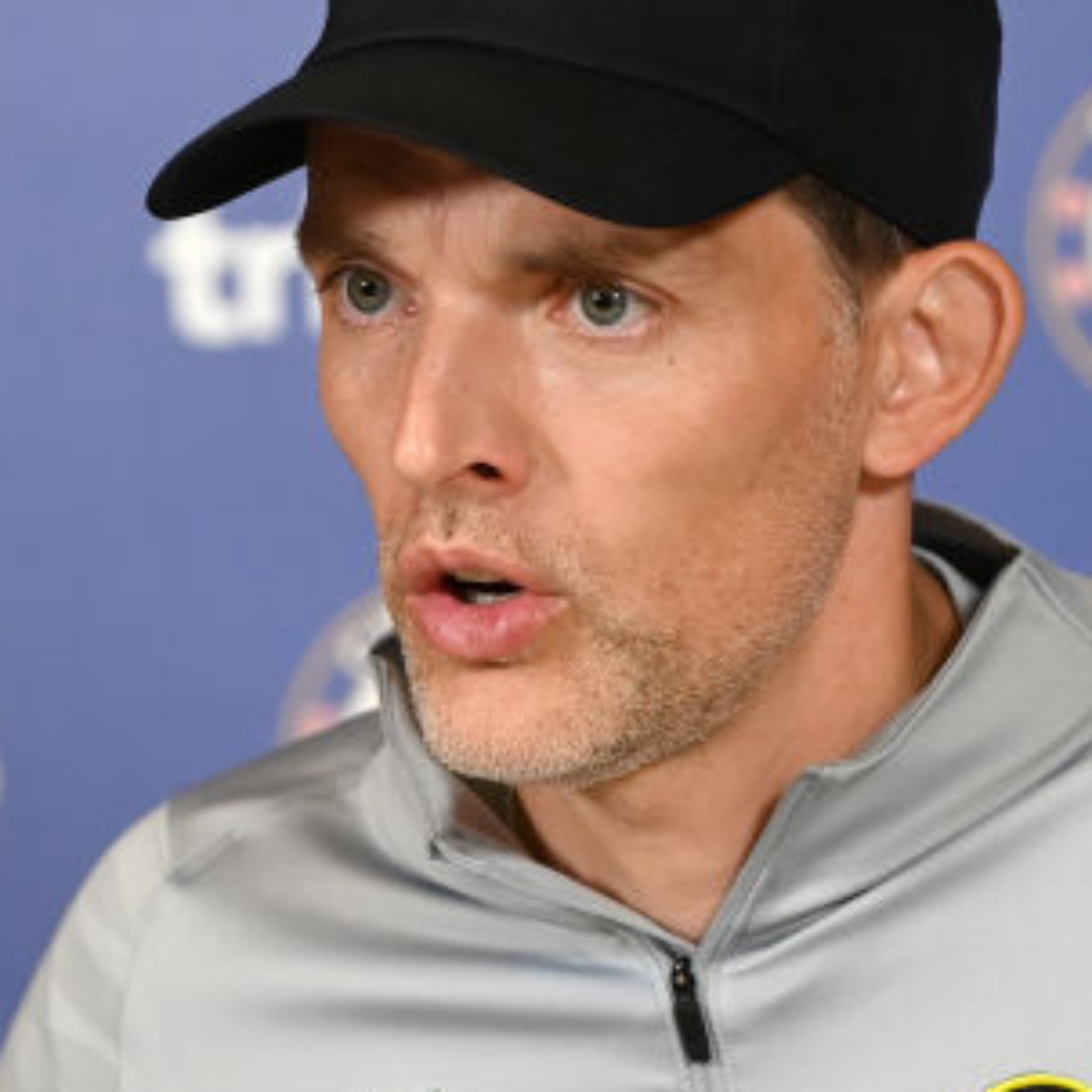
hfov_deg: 3.9
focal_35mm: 446
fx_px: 15918
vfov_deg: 3.9
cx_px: 622
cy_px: 964
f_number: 2.8
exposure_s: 1/500
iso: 2000
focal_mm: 155
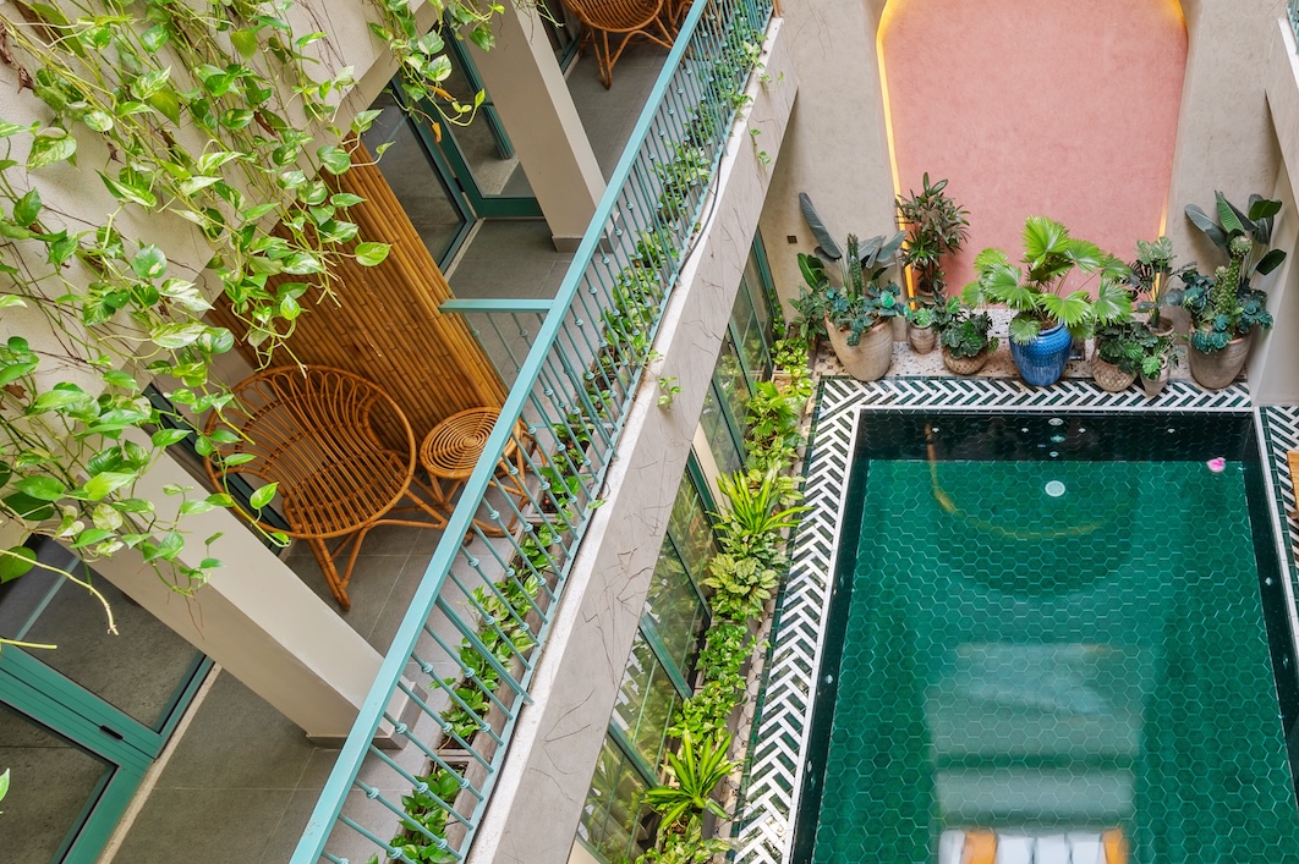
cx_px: 1035
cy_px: 529
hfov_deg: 61.9
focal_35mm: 27
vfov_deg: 47.5
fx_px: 974
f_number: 8
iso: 100
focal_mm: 14
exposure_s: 5
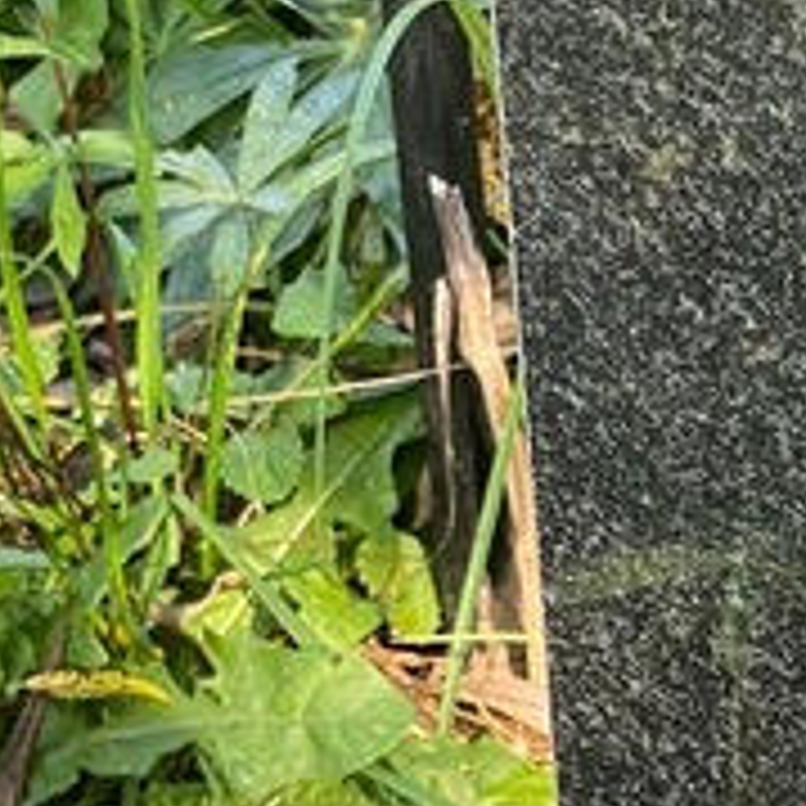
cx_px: 1423
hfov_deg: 8.2
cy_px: 1301
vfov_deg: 8.3
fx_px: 5400
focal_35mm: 205
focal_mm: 6
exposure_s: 1/127
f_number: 2
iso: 20
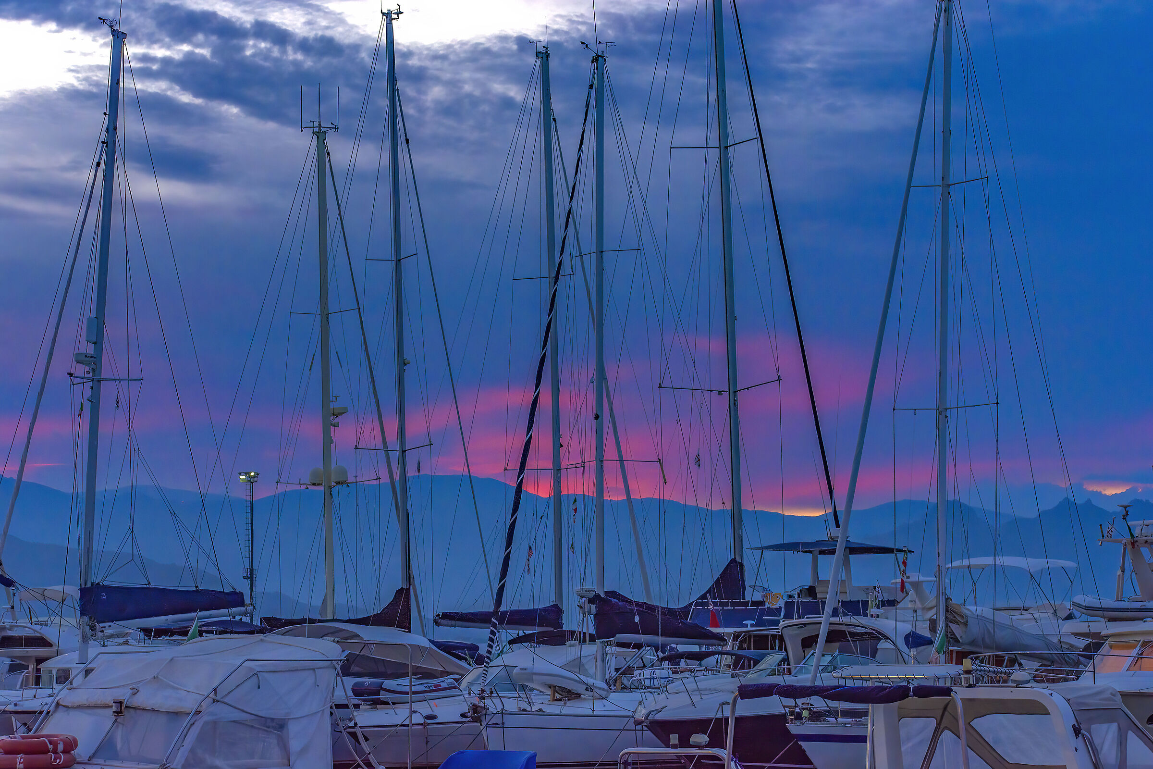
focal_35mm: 105
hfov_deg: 19.5
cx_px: 576
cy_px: 384
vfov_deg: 13.0
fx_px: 3363
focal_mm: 70
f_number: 7.1
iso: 800
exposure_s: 1/80
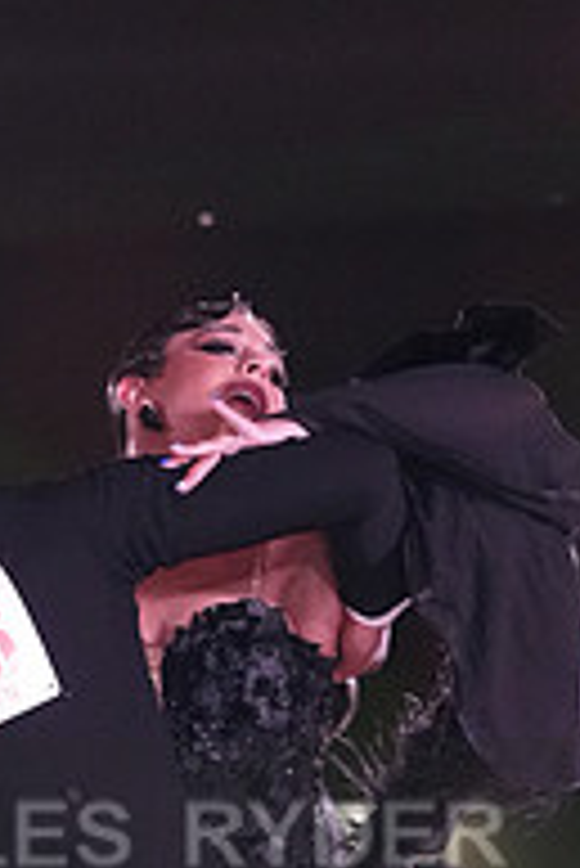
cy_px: 890
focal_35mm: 471
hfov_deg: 2.9
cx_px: -43
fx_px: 11361
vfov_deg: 4.4
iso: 8000
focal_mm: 105
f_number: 5
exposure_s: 1/400
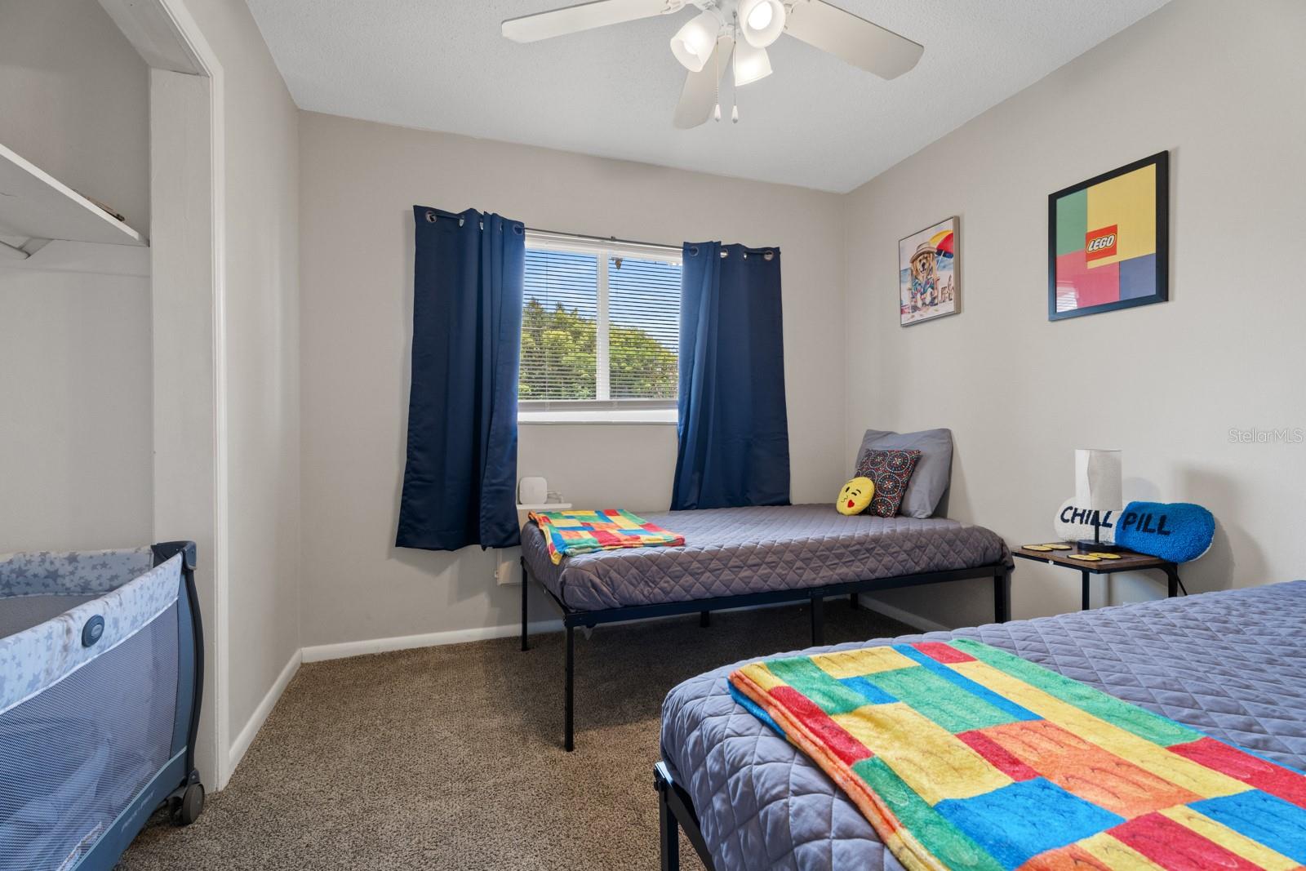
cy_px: 436
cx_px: 653
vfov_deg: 73.8
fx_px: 580
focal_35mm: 16
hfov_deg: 96.7
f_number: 9
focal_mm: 16
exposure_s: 1/8
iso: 800
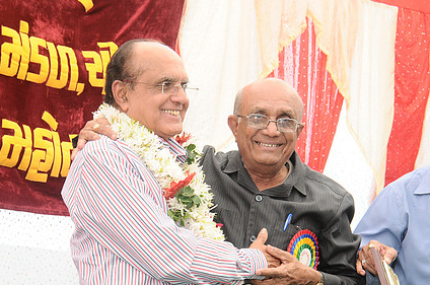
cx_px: 176
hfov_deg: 17.2
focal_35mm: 119
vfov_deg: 11.5
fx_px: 1419
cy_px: 192
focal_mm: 58
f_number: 10
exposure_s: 1/125
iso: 640
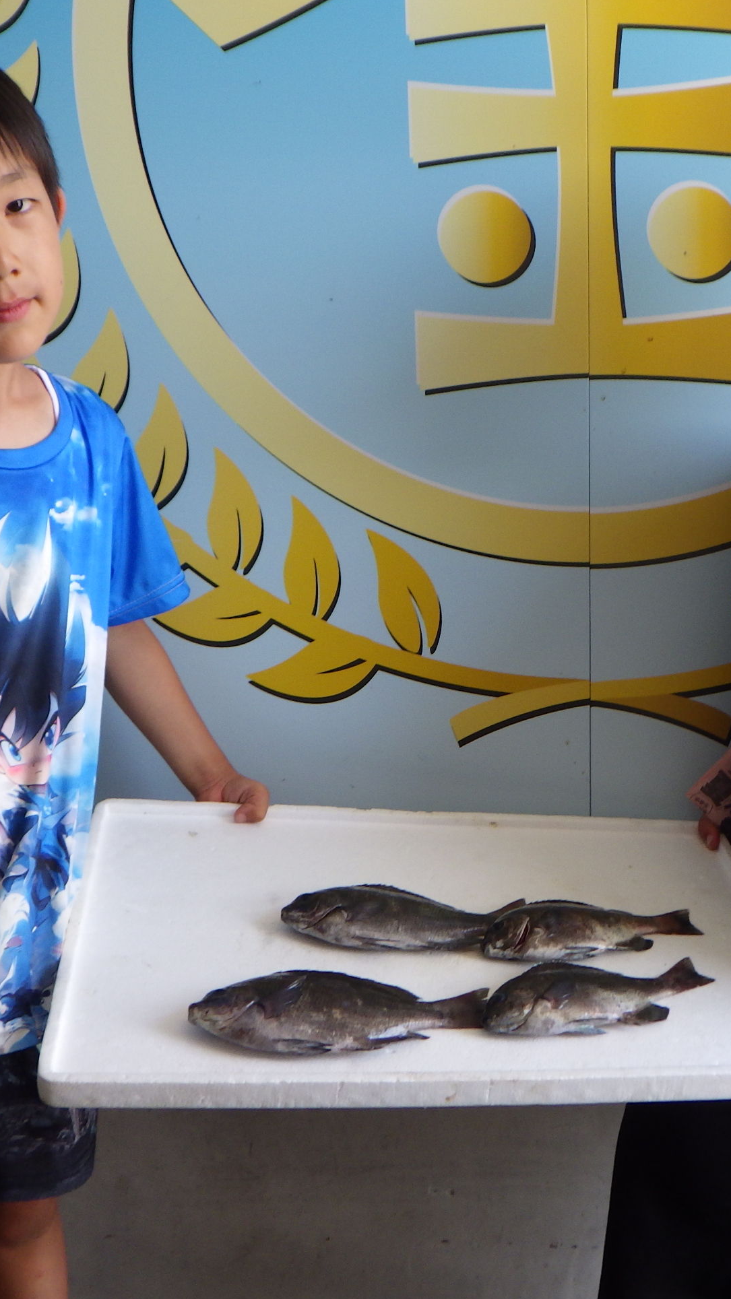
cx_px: 466
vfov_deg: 49.4
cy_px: 652
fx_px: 1413
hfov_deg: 28.9
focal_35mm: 41
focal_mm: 5
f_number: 3.5
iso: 125
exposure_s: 1/60
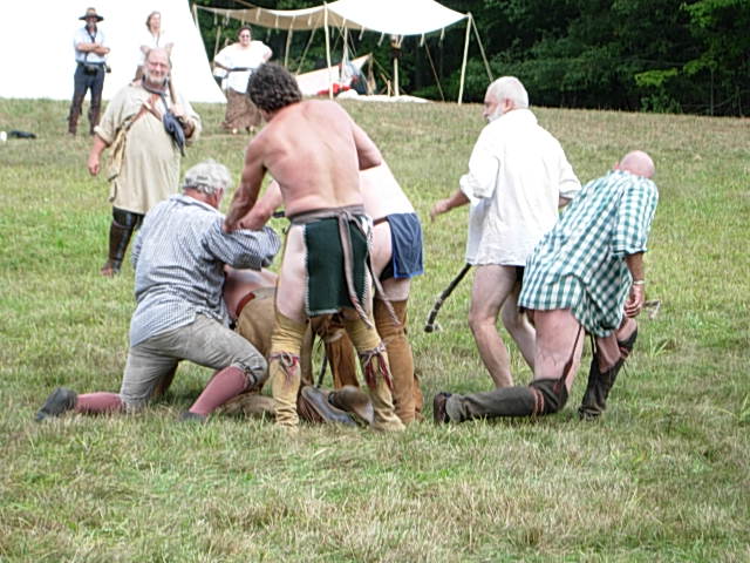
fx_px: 2730
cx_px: 375
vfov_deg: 11.8
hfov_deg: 15.6
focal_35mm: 126
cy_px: 282
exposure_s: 1/157
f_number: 5.3
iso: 50
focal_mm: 26.3
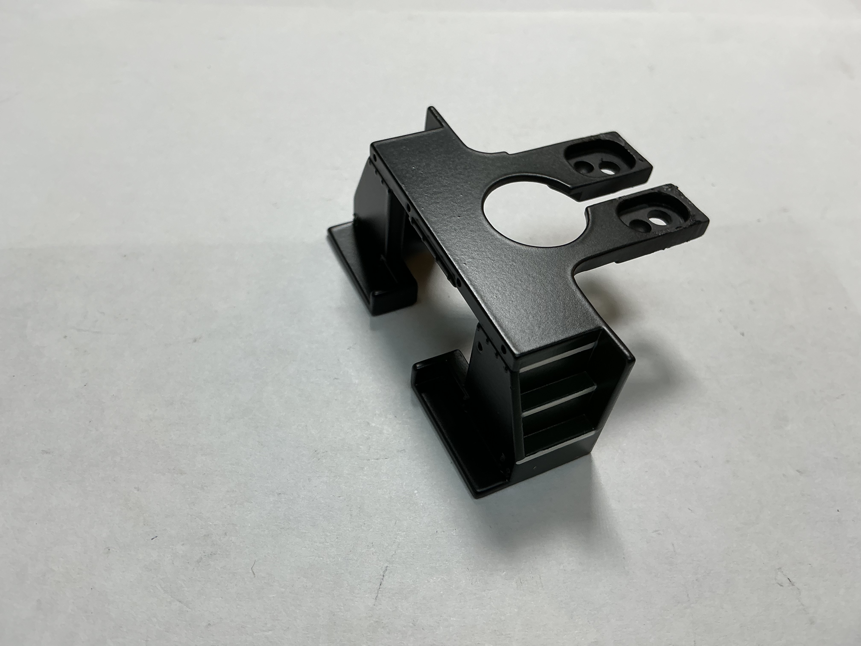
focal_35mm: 29
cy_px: 323
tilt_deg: -52.1
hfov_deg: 61.7
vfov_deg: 48.2
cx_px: 430
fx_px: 721
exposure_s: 1/171
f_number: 1.8
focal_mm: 3
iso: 20
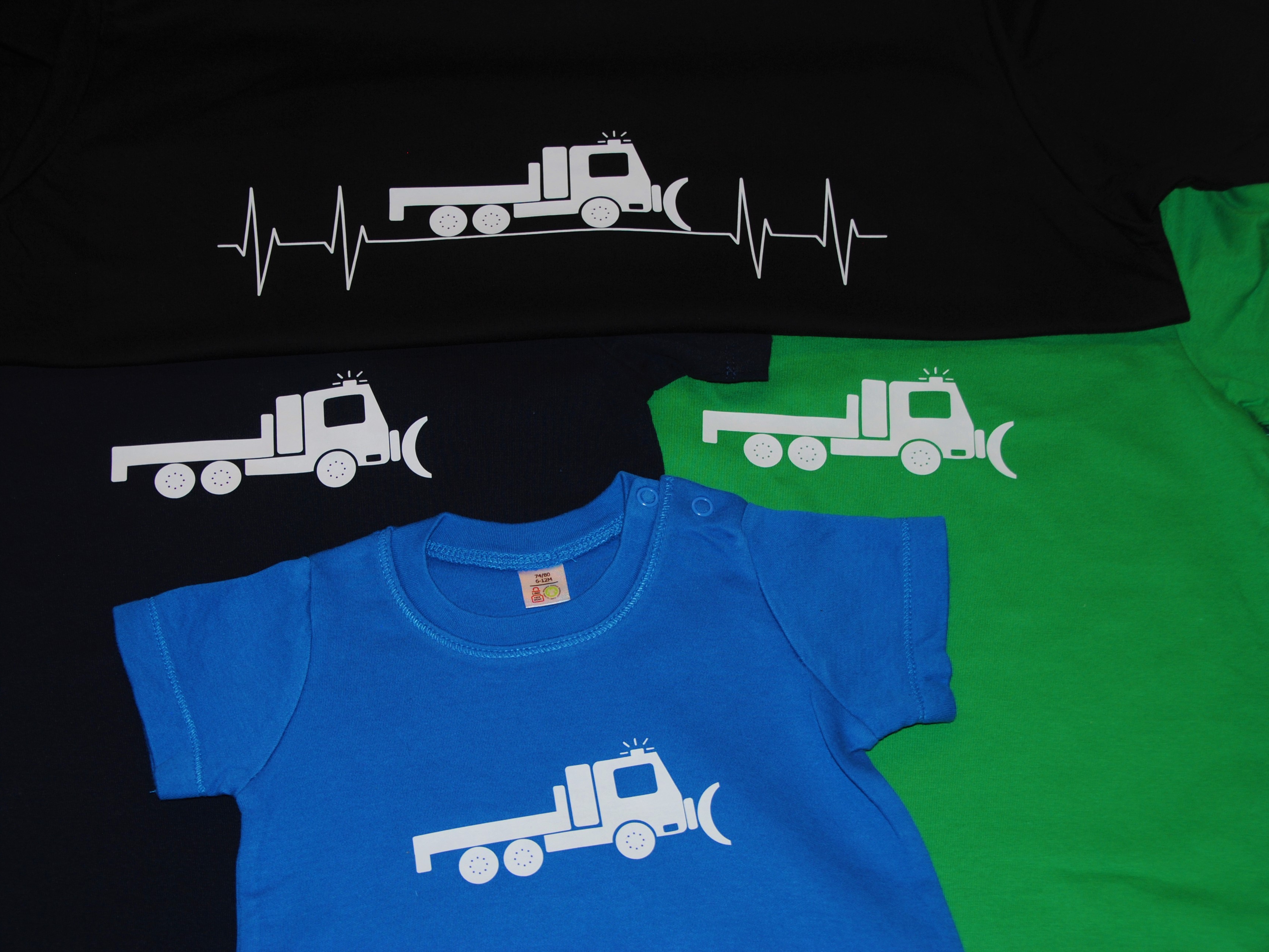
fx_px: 2273
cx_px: 571
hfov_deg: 31.2
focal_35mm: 62
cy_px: 473
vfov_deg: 23.6
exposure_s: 1/60
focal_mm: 38
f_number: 4.5
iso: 200
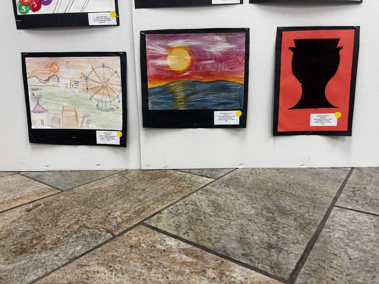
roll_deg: +1.7
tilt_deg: -13.3
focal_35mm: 24
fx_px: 263
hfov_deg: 71.6
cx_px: 190
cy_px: 142
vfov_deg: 56.8
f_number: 1.78
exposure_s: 1/60
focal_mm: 6.76
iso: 125
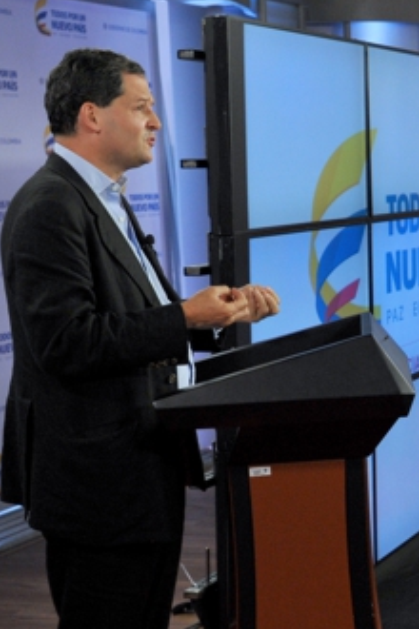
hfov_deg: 23.7
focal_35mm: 53
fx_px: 925
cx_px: 472
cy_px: 314
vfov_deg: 37.5
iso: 1600
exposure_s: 1/200
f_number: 3.2
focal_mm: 35
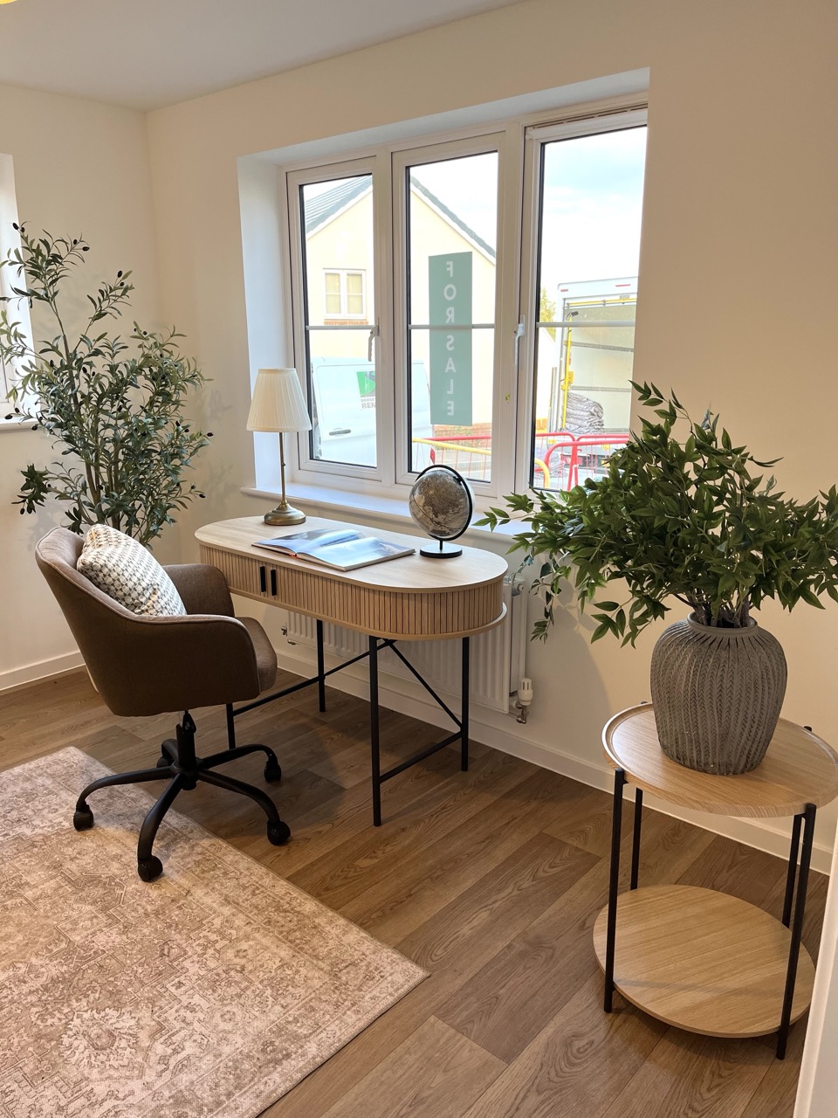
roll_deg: -0.9
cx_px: 419
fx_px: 839
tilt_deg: -14.5
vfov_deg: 67.3
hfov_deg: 53.1
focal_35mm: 26
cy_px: 559
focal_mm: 5.1
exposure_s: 1/100
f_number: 1.6
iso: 80
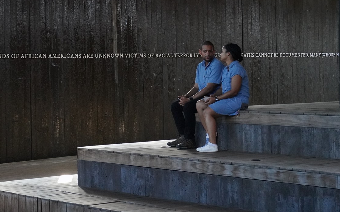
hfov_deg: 19.7
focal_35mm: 104
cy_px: 53
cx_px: 44
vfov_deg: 12.5
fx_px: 964
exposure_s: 1/100
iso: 6400
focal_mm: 57
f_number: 8
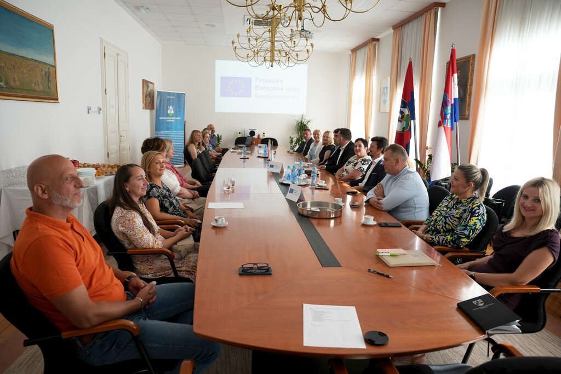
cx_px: 280
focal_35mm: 24
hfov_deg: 73.7
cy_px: 187
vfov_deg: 53.1
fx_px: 374
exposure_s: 1/160
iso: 250
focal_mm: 24
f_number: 4
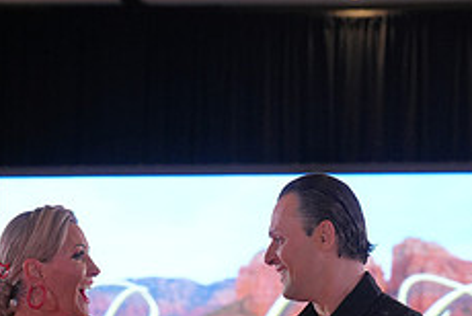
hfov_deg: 10.3
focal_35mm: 199
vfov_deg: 6.8
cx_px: 161
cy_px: 544
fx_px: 2612
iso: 1250
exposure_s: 1/400
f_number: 4
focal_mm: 79
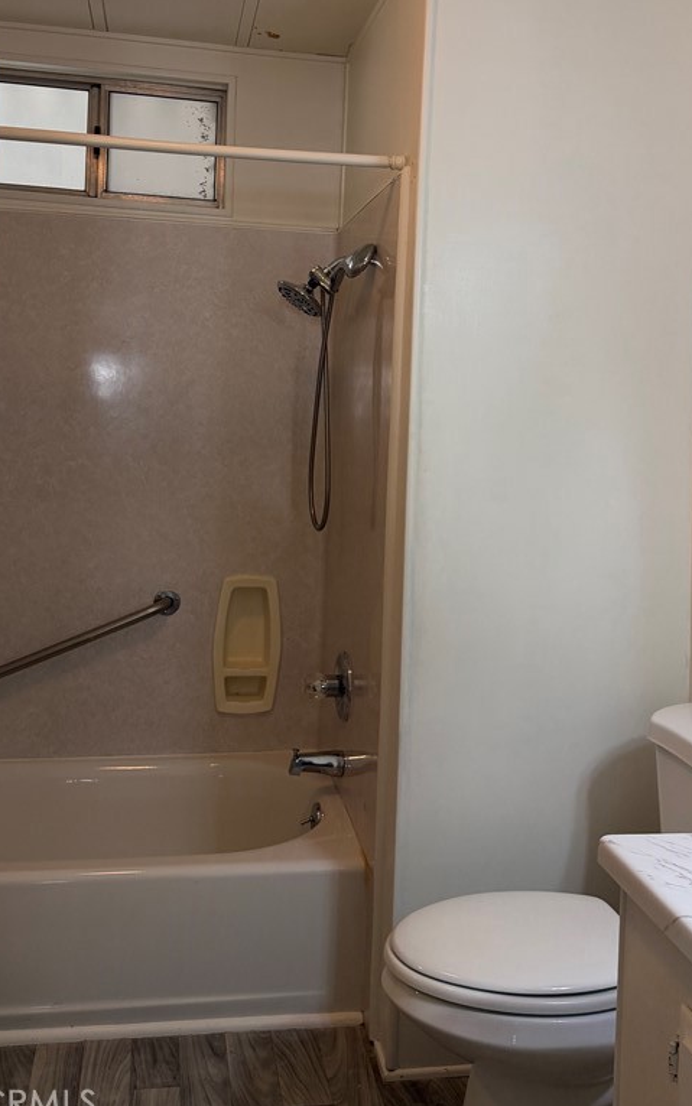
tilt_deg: +0.8
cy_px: 384
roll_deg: -1.9
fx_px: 1026
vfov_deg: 55.7
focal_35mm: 34
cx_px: 354
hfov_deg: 37.3
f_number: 1.78
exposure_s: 1/127
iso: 200
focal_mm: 6.76
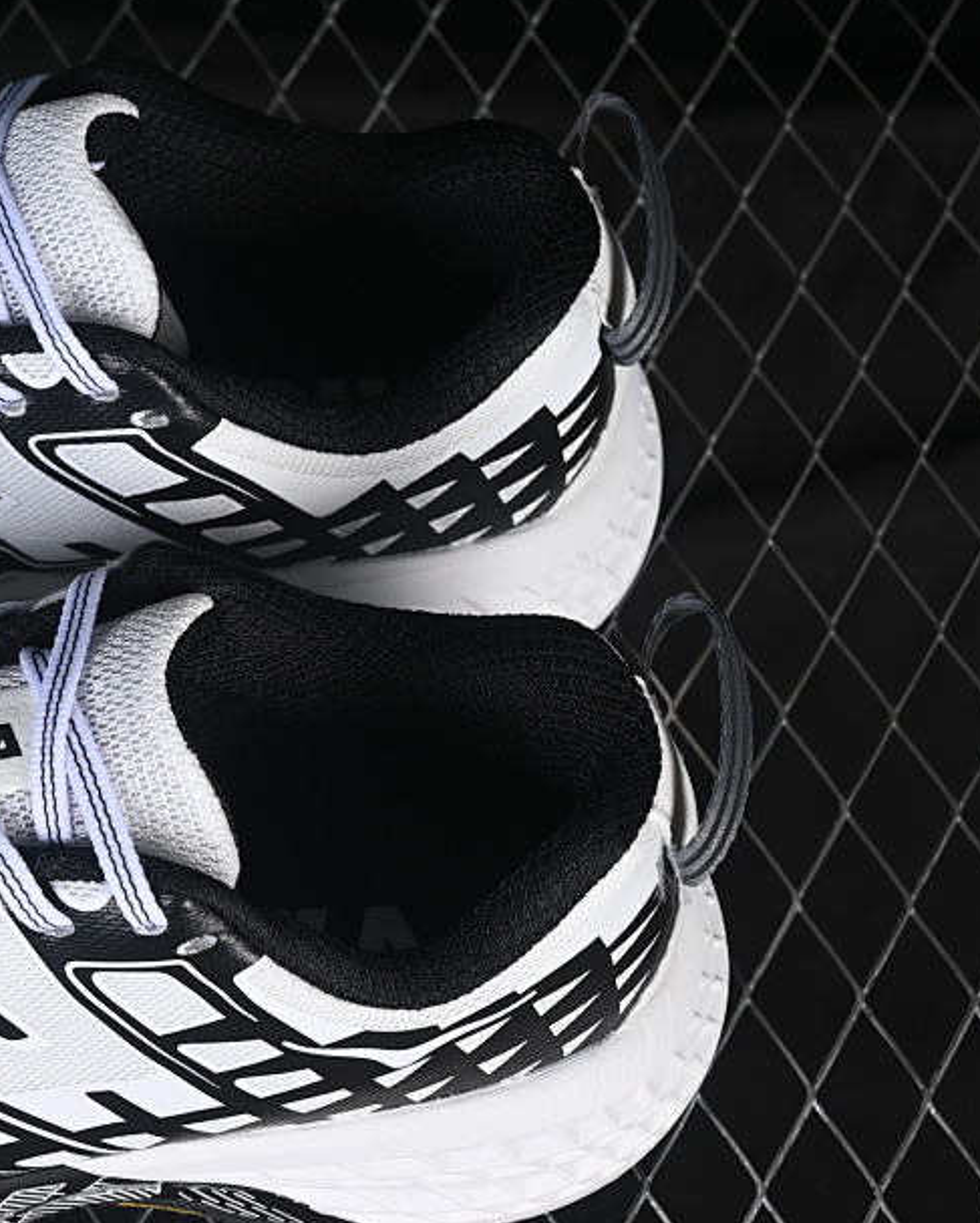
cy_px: 680
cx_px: -95
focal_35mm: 125
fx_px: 4529
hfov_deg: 12.2
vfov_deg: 15.4
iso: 160
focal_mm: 50
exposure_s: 1/80
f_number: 7.1
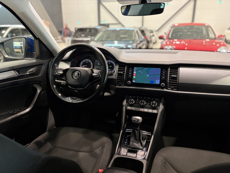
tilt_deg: -17.3
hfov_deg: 67.3
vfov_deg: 53.1
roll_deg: +0.8
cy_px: 86
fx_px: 173
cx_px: 115
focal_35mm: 26
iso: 400
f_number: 1.6
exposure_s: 1/50
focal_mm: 5.96
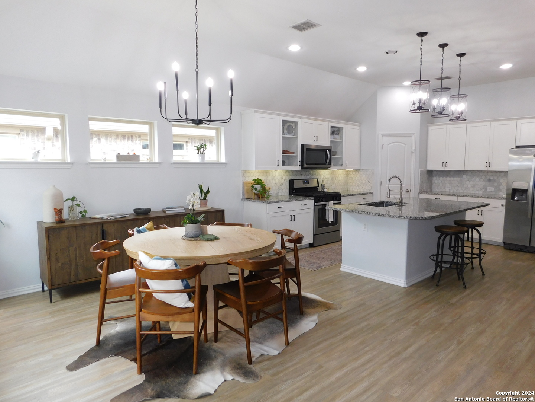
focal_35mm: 23
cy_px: 201
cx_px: 268
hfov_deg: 73.9
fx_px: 355
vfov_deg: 58.9
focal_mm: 4
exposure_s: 1/40
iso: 125
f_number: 3
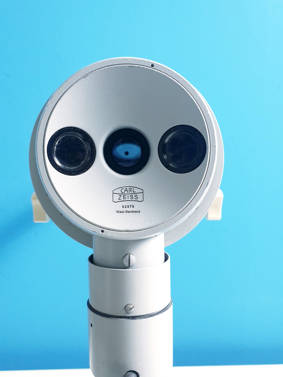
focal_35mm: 28
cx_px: 131
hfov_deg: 49.7
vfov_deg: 63.4
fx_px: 305
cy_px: 194
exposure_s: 1/50
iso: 320
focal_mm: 4.3
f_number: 2.4
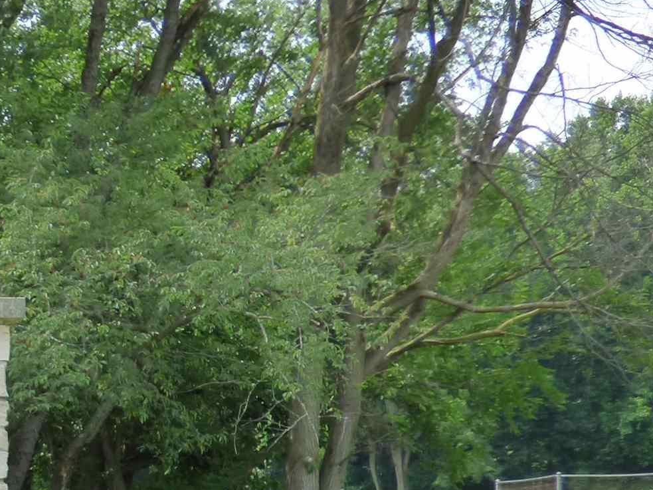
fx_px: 1886
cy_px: 592
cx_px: -324
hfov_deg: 17.6
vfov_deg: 14.3
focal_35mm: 100
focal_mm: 5.78
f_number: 3.4
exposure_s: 1/640
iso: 200
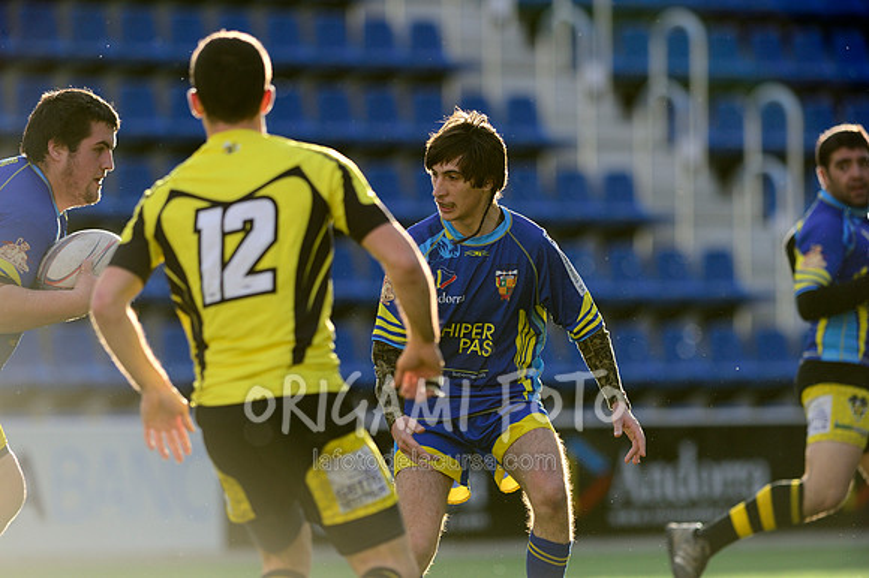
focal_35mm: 420
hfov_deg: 4.9
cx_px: 434
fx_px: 10132
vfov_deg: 3.3
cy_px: 289
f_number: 5
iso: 400
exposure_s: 1/1250
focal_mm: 420
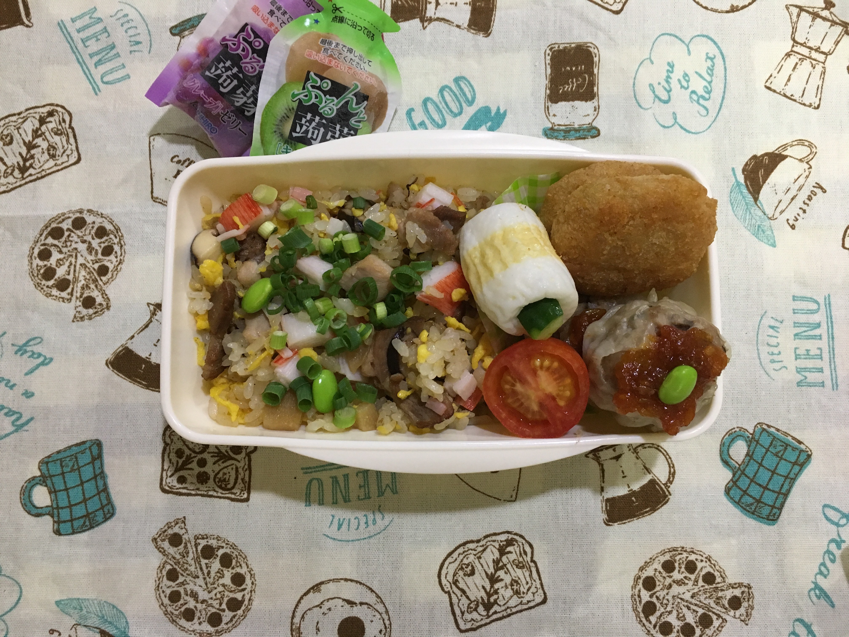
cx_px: 424
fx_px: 711
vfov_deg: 48.2
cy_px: 318
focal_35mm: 29
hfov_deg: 61.7
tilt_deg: -82.8
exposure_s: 1/24
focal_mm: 4.15
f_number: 2.2
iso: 200
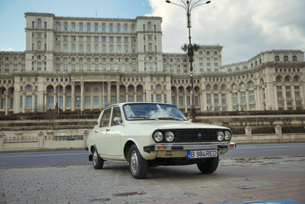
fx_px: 314
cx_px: 152
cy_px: 102
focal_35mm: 37
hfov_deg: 51.9
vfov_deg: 36.0
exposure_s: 1/320
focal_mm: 37
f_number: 2.8
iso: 100
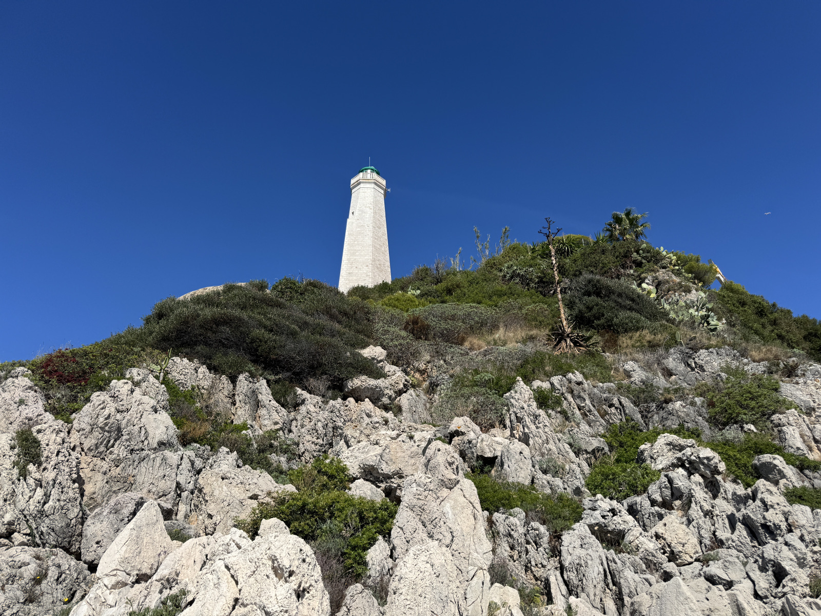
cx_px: 410
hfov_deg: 71.6
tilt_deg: +28.4
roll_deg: -0.2
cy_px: 308
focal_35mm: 24
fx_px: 569
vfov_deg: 56.8
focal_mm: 6.76
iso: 80
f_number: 1.78
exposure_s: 1/6410
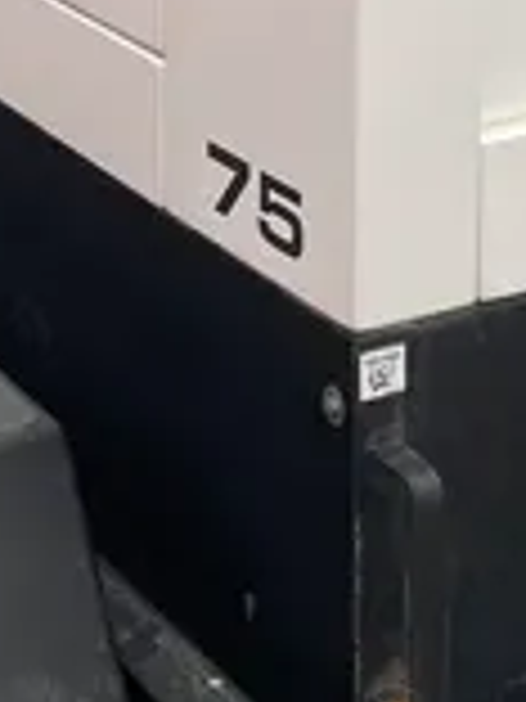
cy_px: -178
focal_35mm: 122
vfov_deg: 15.5
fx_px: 2472
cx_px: 288
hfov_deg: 12.1
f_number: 1.6
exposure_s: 1/121
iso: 64
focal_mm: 4.2
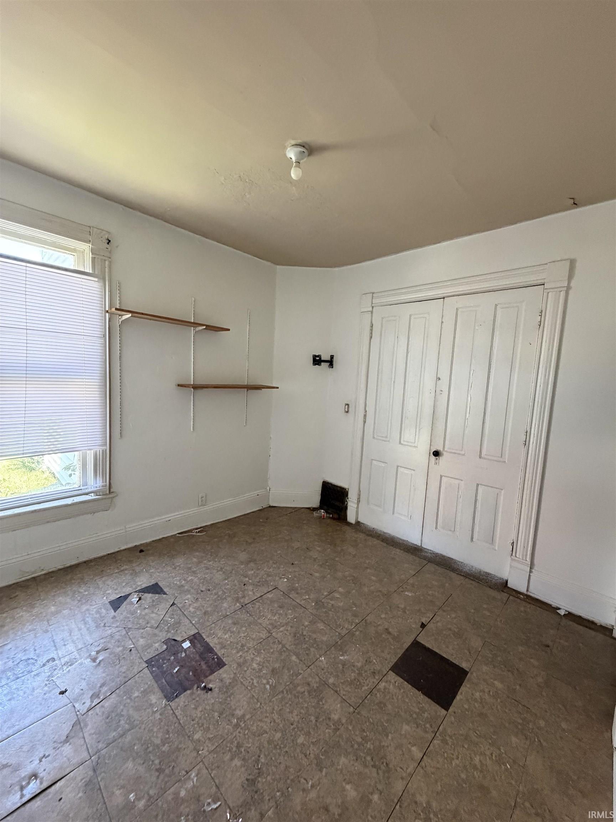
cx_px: 308
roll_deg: -3.1
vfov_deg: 102.1
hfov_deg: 85.7
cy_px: 411
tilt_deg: -6.8
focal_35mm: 14
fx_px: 332
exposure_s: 1/60
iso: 500
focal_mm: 2.22
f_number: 2.2
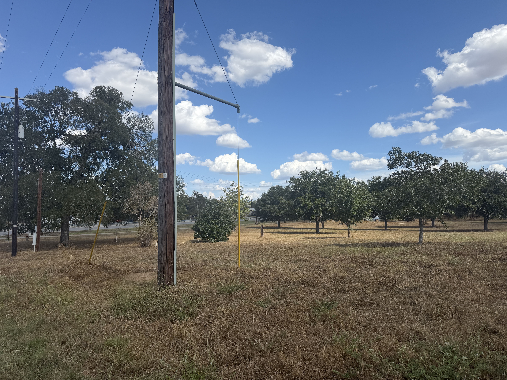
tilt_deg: +3.8
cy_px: 190
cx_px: 254
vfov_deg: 56.8
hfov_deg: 71.6
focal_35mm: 24
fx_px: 352
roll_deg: +0.0
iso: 80
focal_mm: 6.76
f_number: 1.78
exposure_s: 1/5319
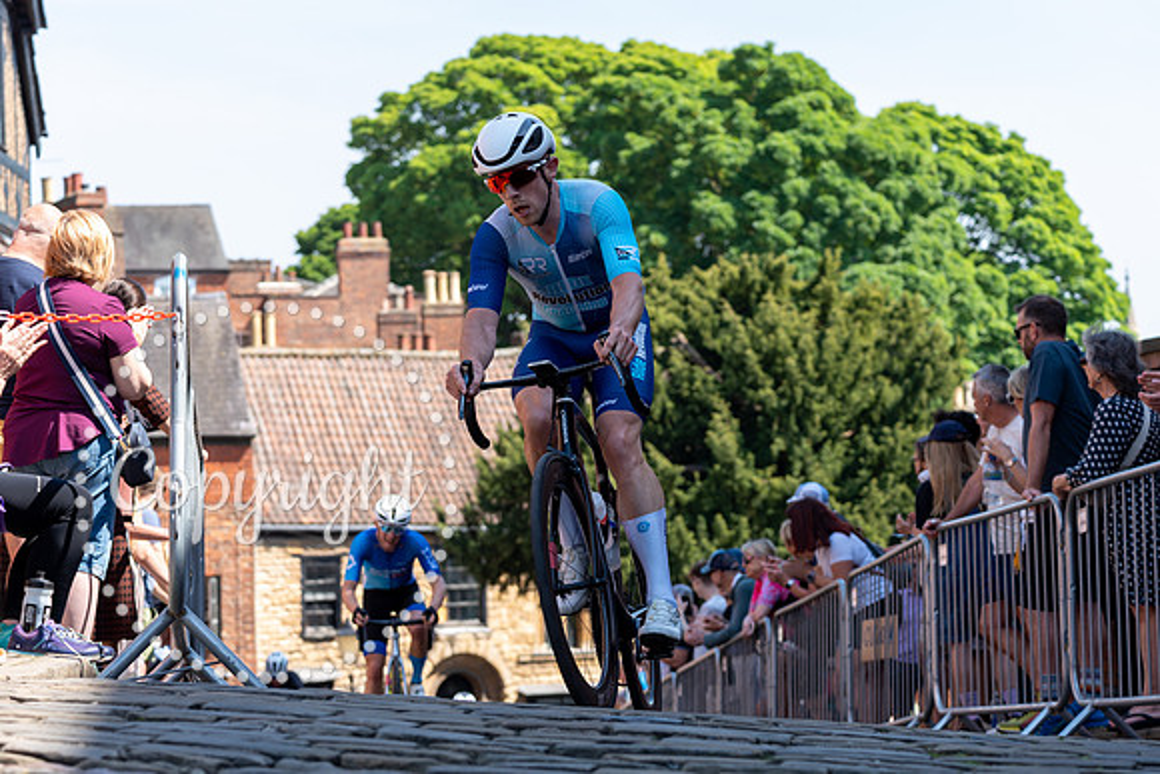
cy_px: 452
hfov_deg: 20.7
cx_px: 539
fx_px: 3170
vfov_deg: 13.9
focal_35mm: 98
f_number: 4
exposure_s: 1/800
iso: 160
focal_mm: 75
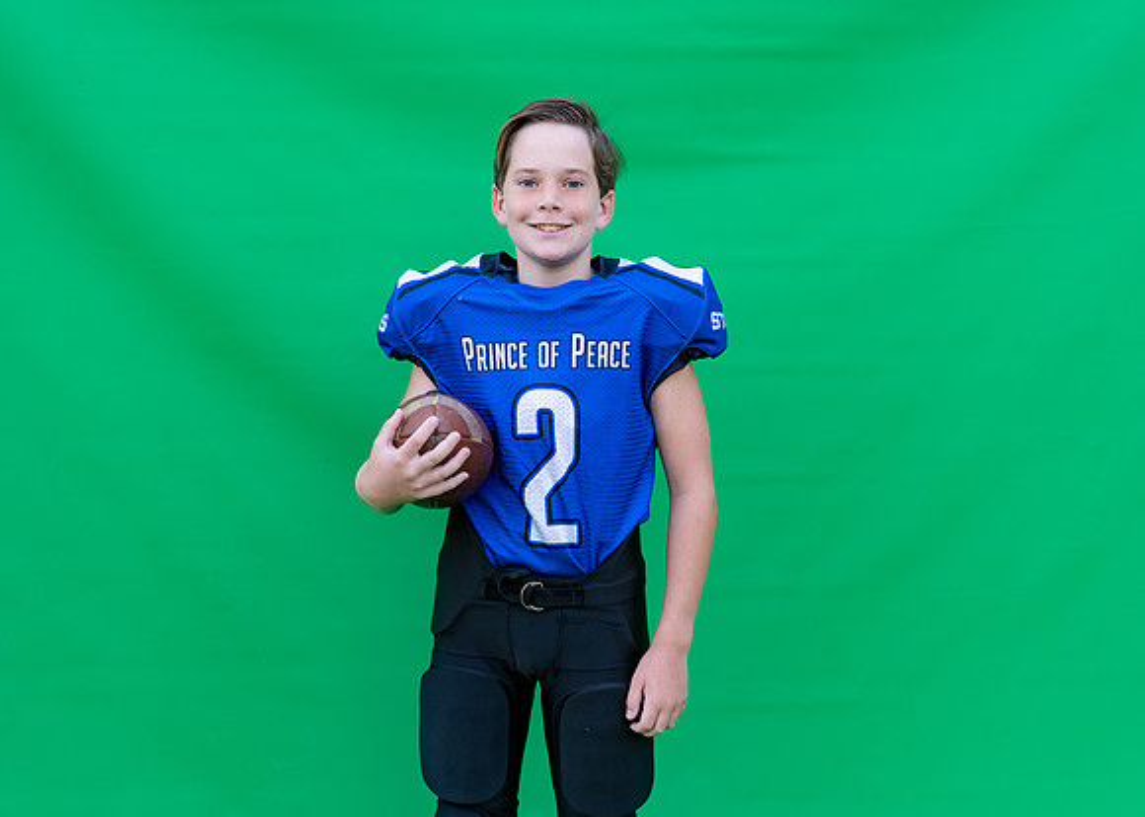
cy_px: 408
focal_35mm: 52
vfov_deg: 27.0
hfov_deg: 37.1
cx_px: 572
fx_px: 1704
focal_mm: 50
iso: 200
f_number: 2.8
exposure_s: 1/320
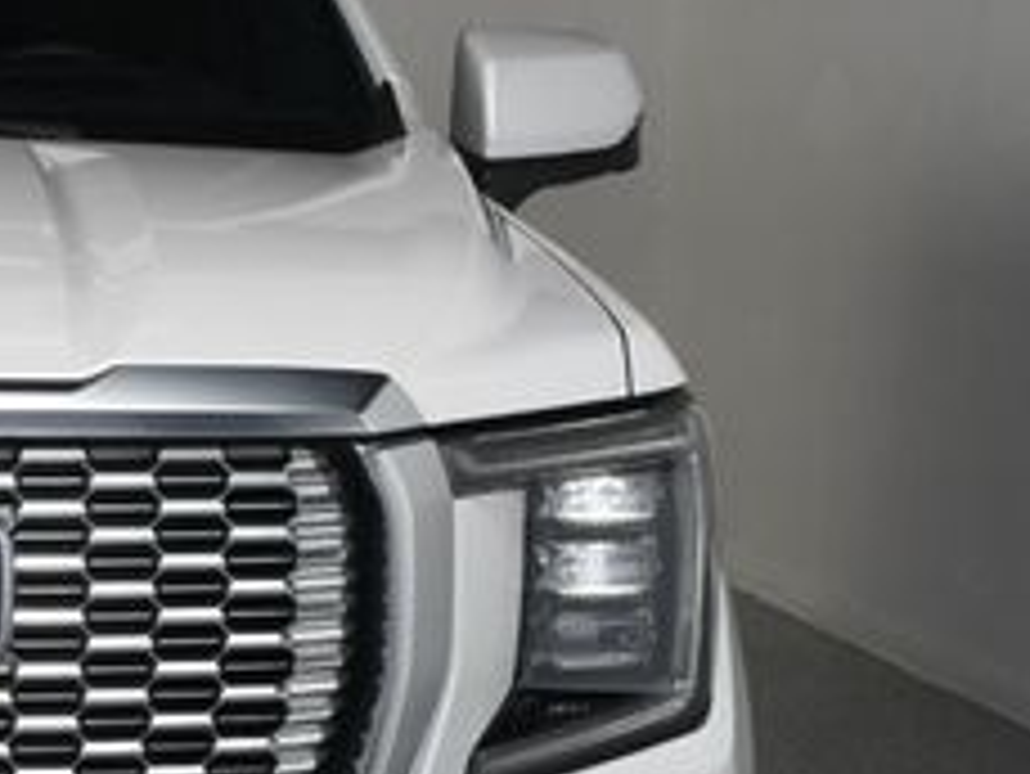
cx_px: -373
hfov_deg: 15.4
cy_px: 580
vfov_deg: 12.2
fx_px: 3602
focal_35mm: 121
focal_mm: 30
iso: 100
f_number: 13
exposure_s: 1/160
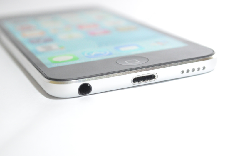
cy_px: 78
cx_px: 118
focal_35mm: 82
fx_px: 538
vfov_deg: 16.5
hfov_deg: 24.7
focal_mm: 55
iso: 4000
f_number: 9
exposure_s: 1/60
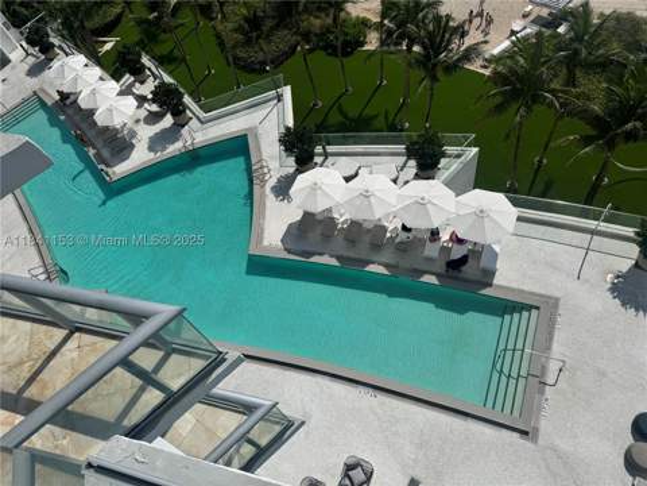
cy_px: 243
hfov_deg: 71.6
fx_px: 449
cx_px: 324
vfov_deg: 56.8
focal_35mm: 24
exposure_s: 1/12346
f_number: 1.78
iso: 64
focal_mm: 6.76
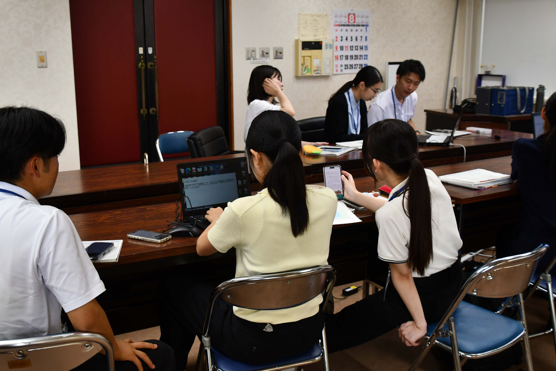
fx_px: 602
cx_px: 278
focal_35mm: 39
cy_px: 186
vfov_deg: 34.2
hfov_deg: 49.6
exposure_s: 1/160
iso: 1000
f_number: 6.3
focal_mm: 26
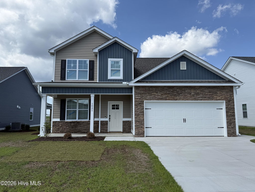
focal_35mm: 24
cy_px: 96
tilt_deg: +8.2
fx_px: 177
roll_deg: +0.2
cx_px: 128
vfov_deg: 56.8
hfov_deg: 71.6
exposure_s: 1/4975
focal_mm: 6.76
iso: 80
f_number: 1.78
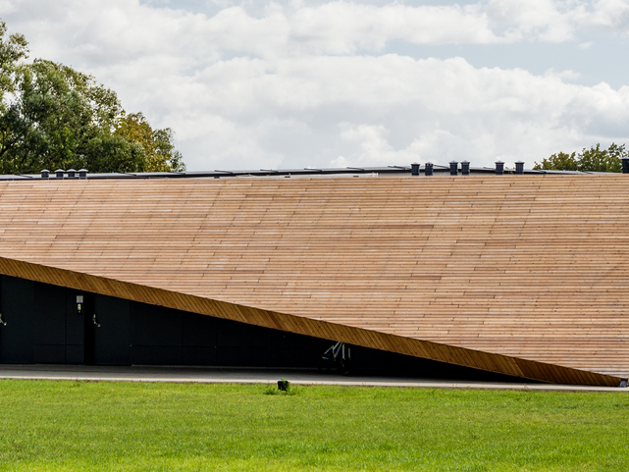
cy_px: 4
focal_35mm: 150
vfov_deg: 9.8
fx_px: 2726
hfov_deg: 13.1
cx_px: 172
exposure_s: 1/125
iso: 100
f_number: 8
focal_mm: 50
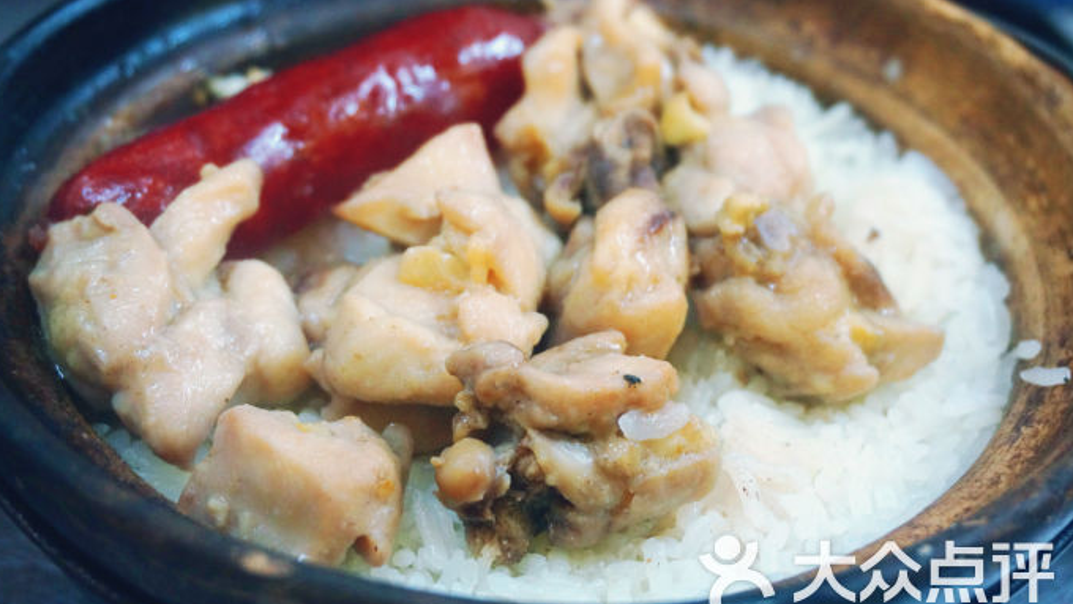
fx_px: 1609
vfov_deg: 21.3
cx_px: 543
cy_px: 288
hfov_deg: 36.9
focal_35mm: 57
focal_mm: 35
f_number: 5.6
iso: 1000
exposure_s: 1/60
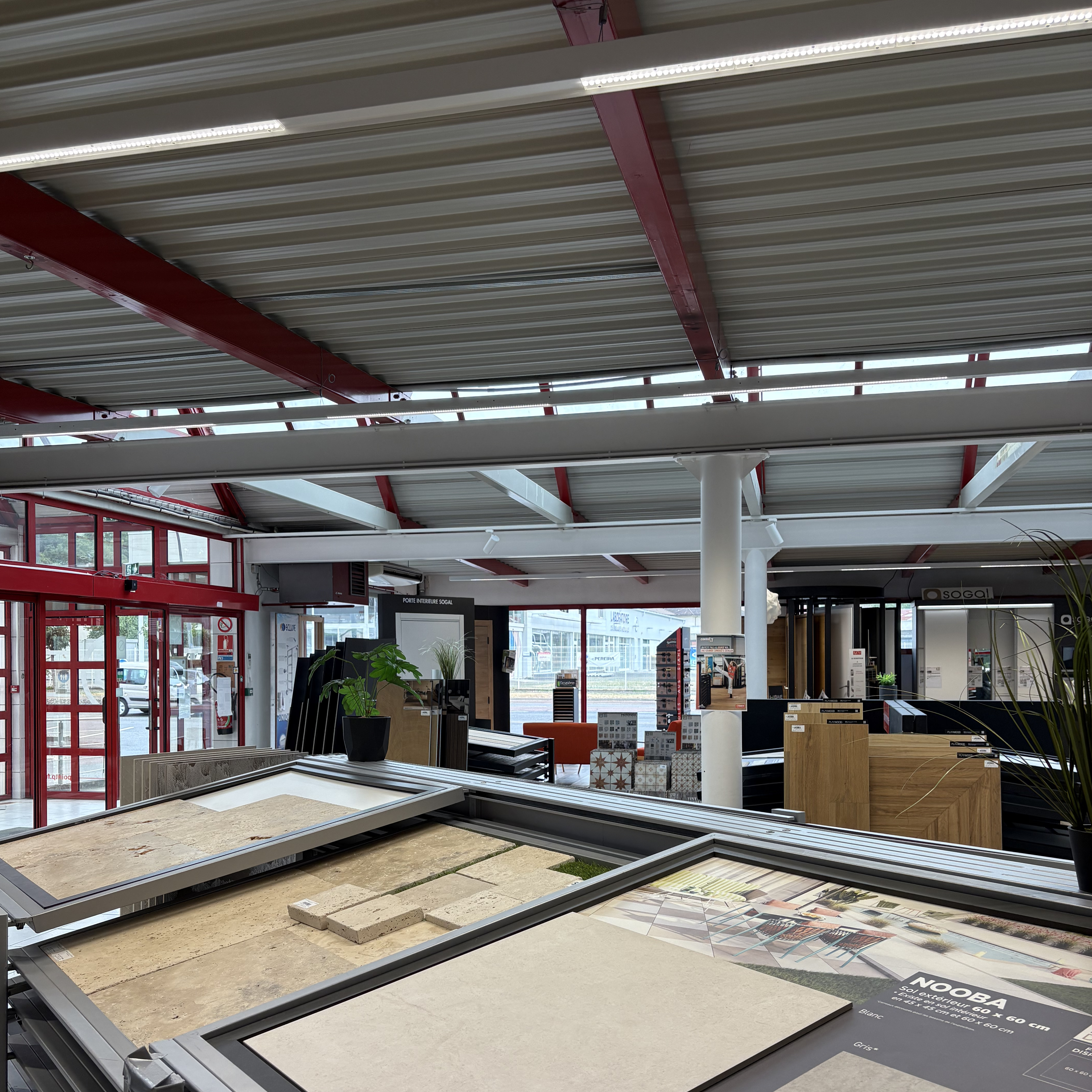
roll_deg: +0.4
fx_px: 1106
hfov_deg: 52.5
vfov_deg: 52.1
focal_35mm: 31
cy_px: 660
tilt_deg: +0.1
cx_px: 542
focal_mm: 5.96
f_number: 1.6
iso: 80
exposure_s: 1/237
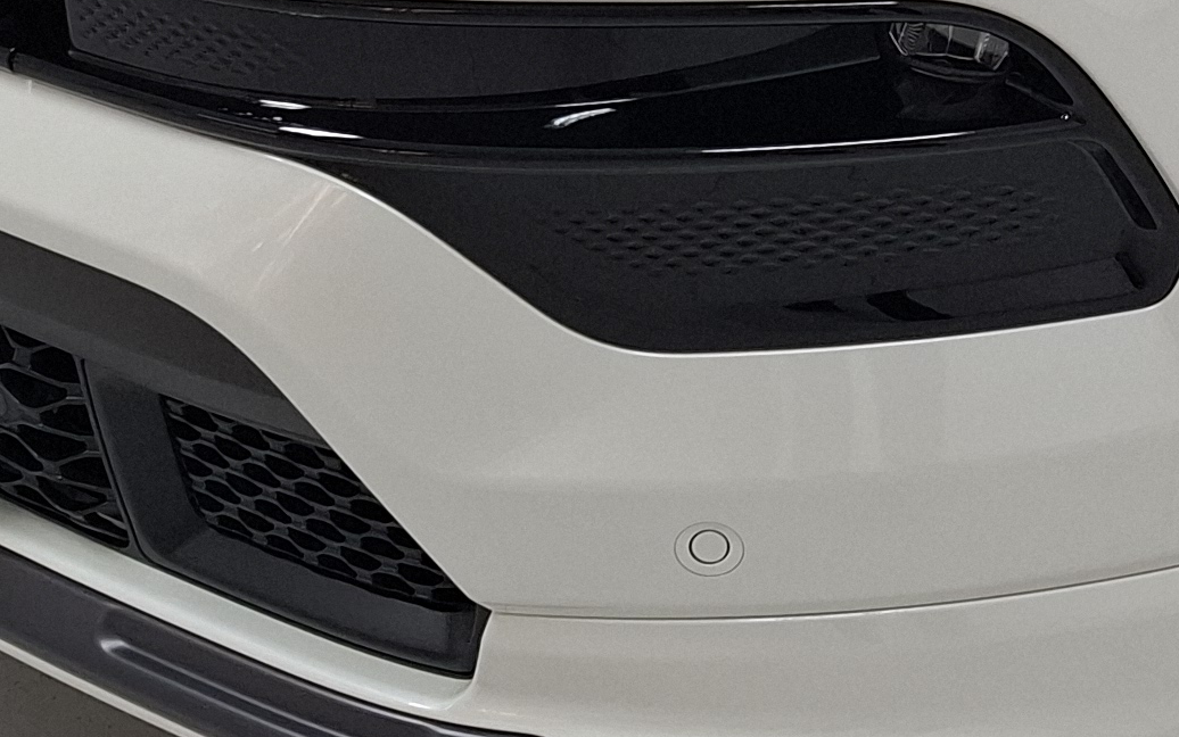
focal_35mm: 96
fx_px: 3085
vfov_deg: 12.9
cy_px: -370
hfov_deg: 21.0
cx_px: 1155
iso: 250
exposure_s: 1/60
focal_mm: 5.54
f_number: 1.8
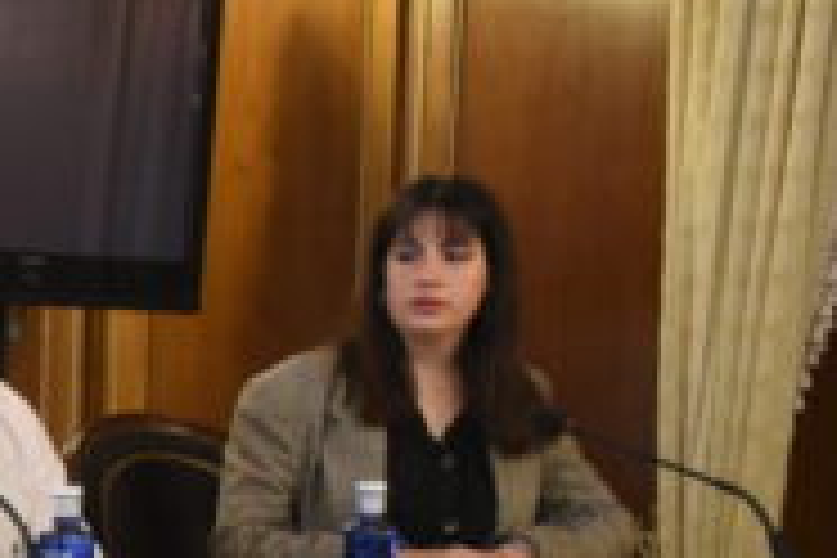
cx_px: -515
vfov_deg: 10.6
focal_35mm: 127
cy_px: 646
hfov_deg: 14.7
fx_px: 2953
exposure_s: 1/60
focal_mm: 26
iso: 1800
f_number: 3.8
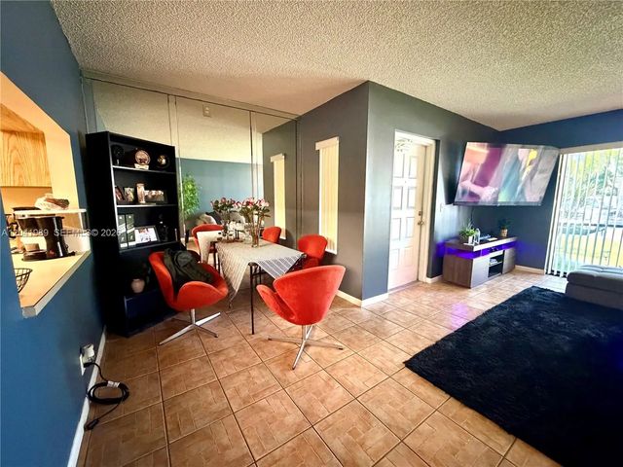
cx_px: 312
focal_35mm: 14
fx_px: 252
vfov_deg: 85.7
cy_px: 234
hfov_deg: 102.1
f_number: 2.2
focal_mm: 2.22
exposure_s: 1/40
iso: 1250
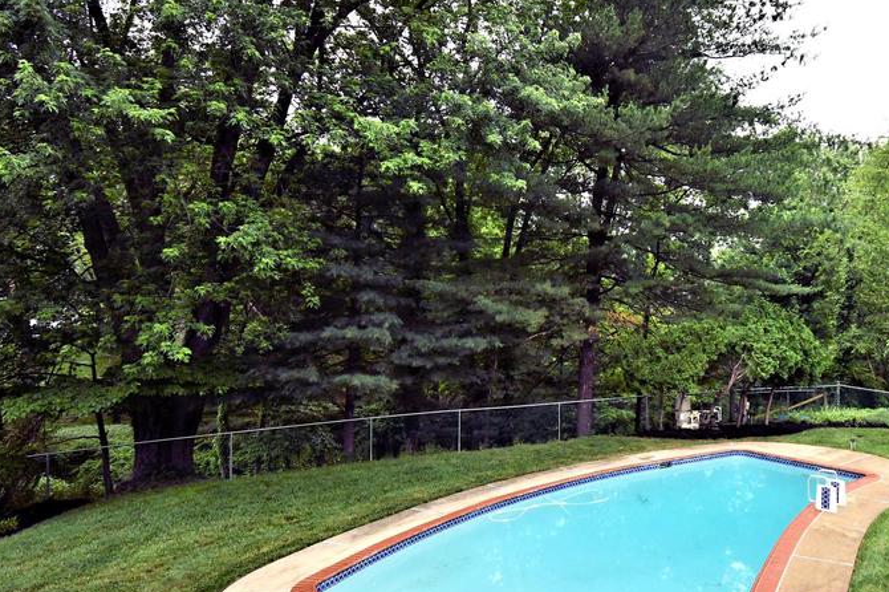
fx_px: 642
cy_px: 298
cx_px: 609
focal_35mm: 26
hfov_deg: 67.1
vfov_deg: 49.5
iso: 1250
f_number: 5.6
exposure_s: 1/1000
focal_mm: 11.5
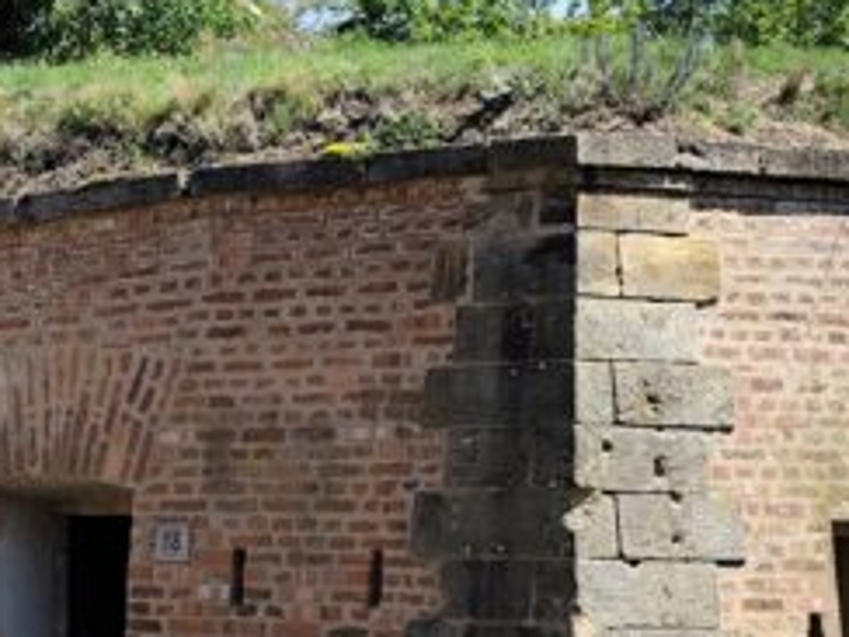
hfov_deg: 13.1
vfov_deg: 10.2
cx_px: -299
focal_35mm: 145
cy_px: 376
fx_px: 3556
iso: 50
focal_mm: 6.19
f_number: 1.65
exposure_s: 1/612
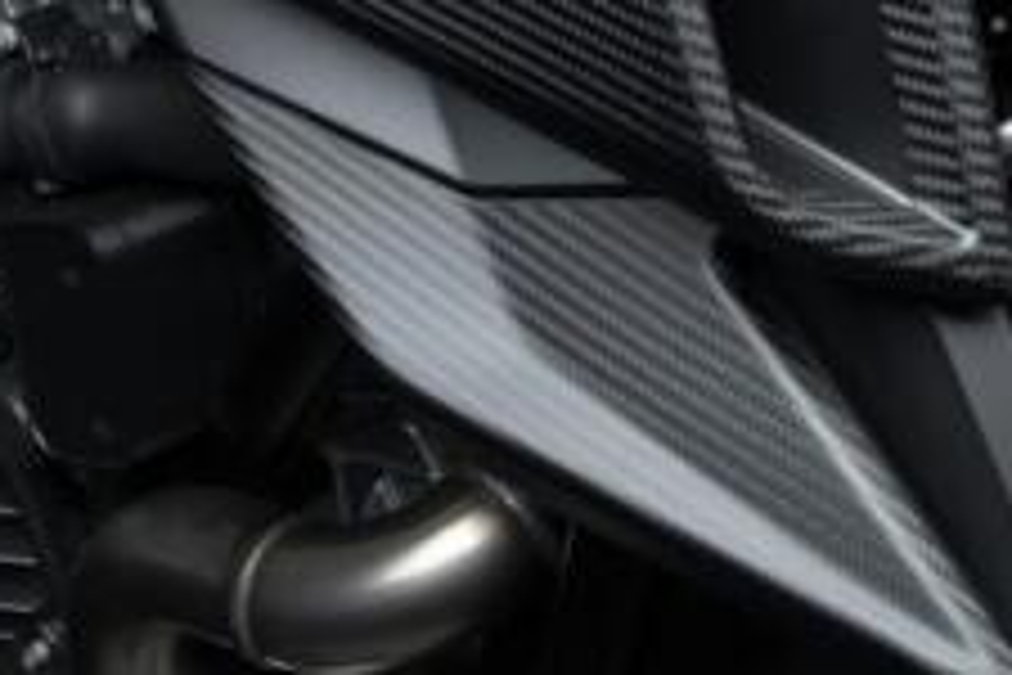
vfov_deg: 12.2
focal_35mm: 111
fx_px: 3120
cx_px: 490
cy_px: 65
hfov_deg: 18.4
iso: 250
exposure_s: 1/200
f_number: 13
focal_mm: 50
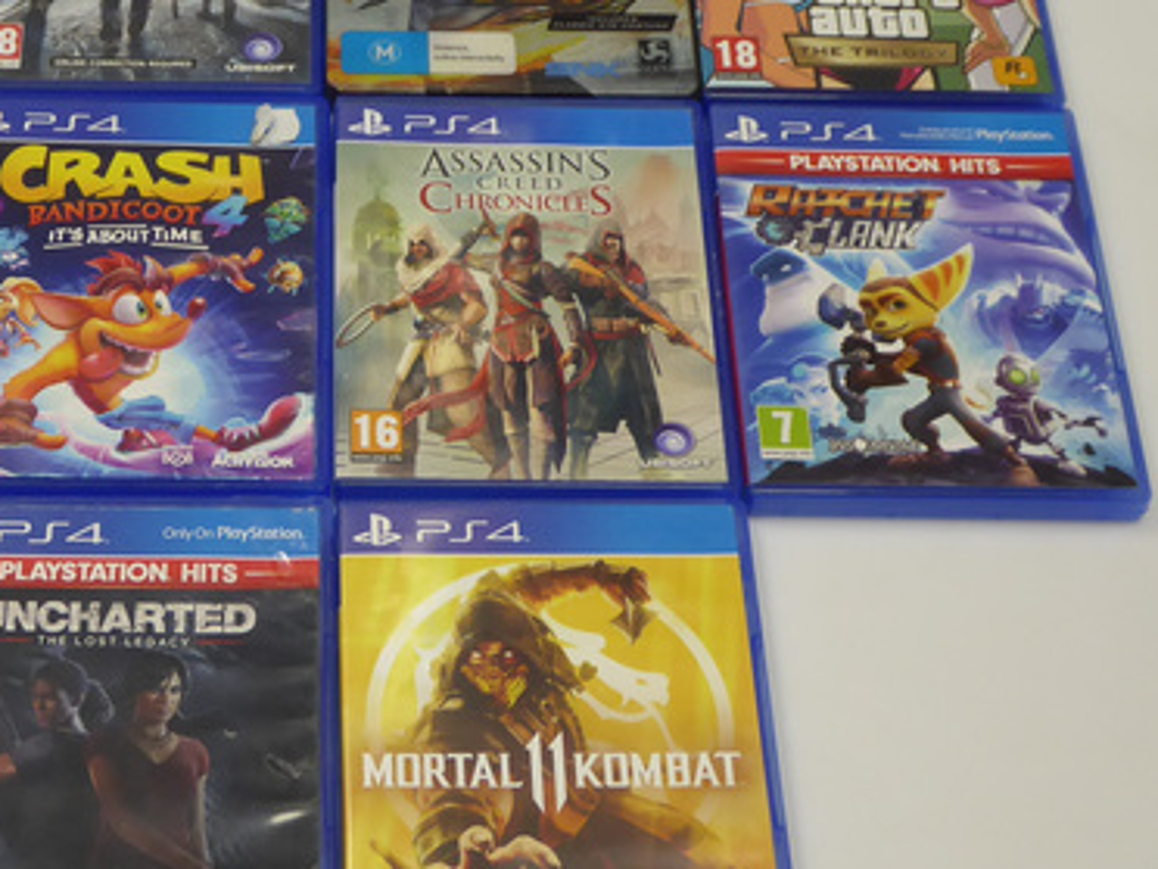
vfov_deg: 18.7
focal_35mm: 79
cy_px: 402
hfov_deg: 24.4
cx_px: 290
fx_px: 2643
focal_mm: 8.4
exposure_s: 1/60
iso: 250
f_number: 4
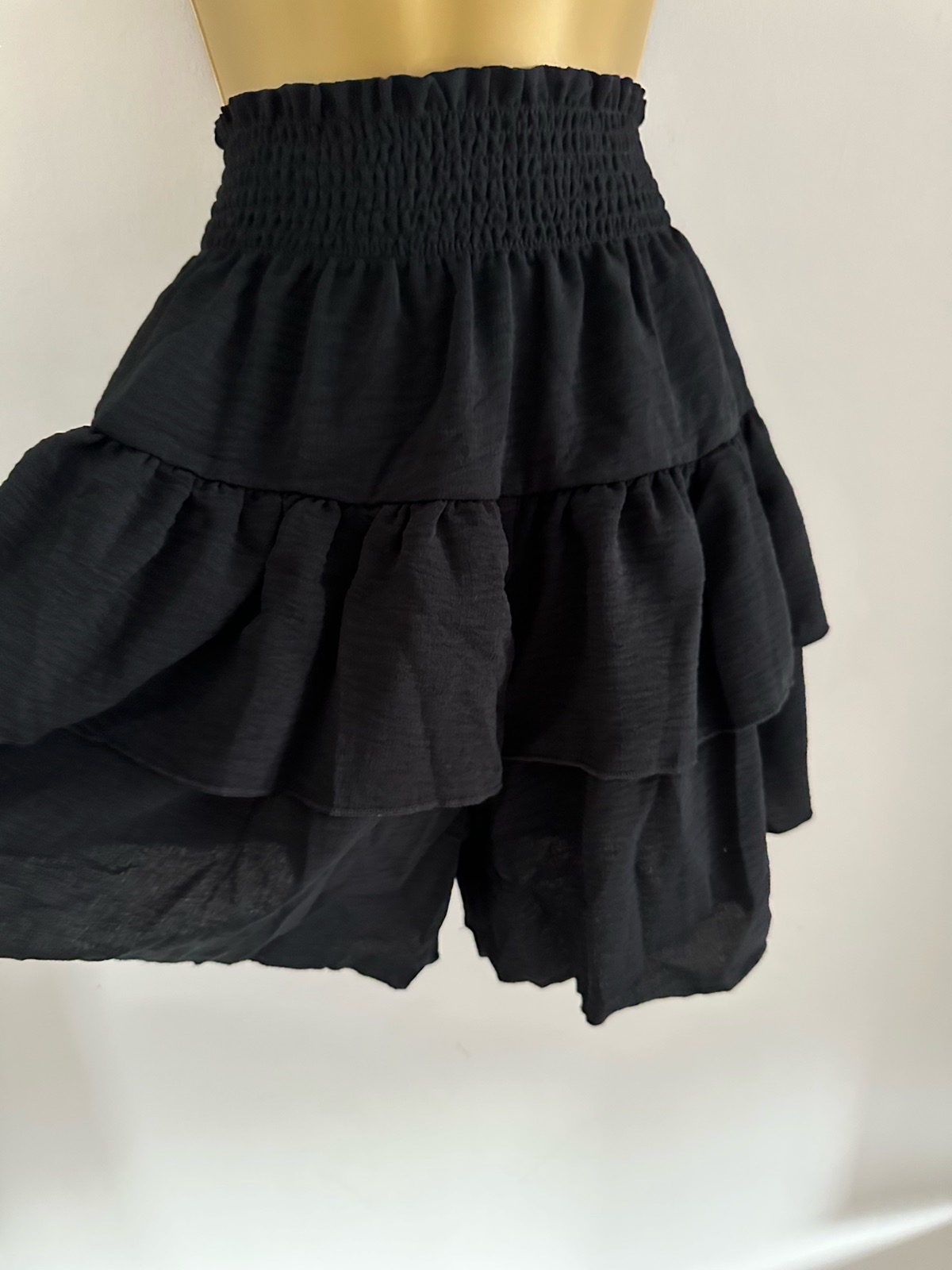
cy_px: 635
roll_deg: +4.1
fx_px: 880
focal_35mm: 24
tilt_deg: -21.3
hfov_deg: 56.8
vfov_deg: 71.6
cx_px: 476
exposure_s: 1/40
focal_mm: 6.86
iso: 1000
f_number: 1.78
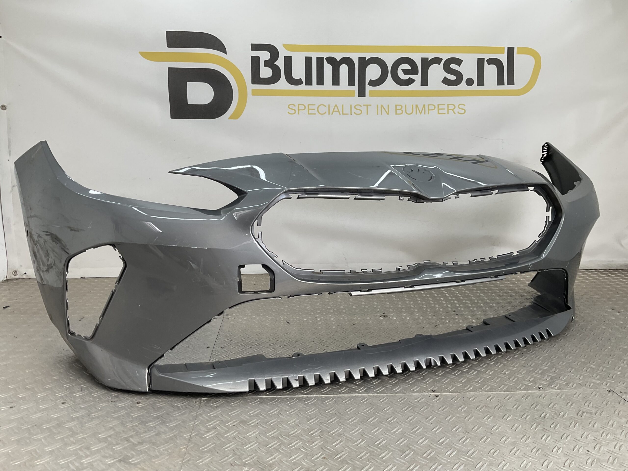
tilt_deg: -9.1
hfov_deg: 61.7
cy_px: 236
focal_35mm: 29
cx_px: 314
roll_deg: -1.8
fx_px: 526
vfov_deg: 48.2
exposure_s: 1/158
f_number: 1.8
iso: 16
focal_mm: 3
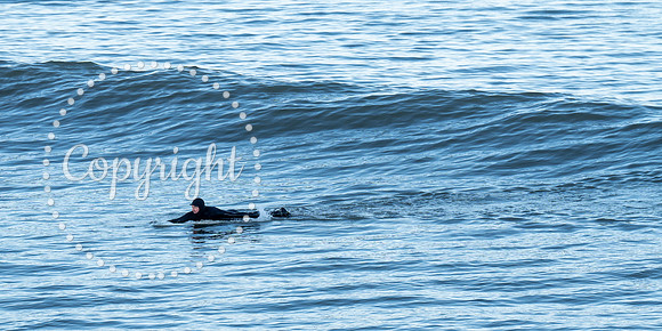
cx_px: 236
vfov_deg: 4.2
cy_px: 197
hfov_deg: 8.4
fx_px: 4517
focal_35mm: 264
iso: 400
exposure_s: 1/1250
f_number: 4.5
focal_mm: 191
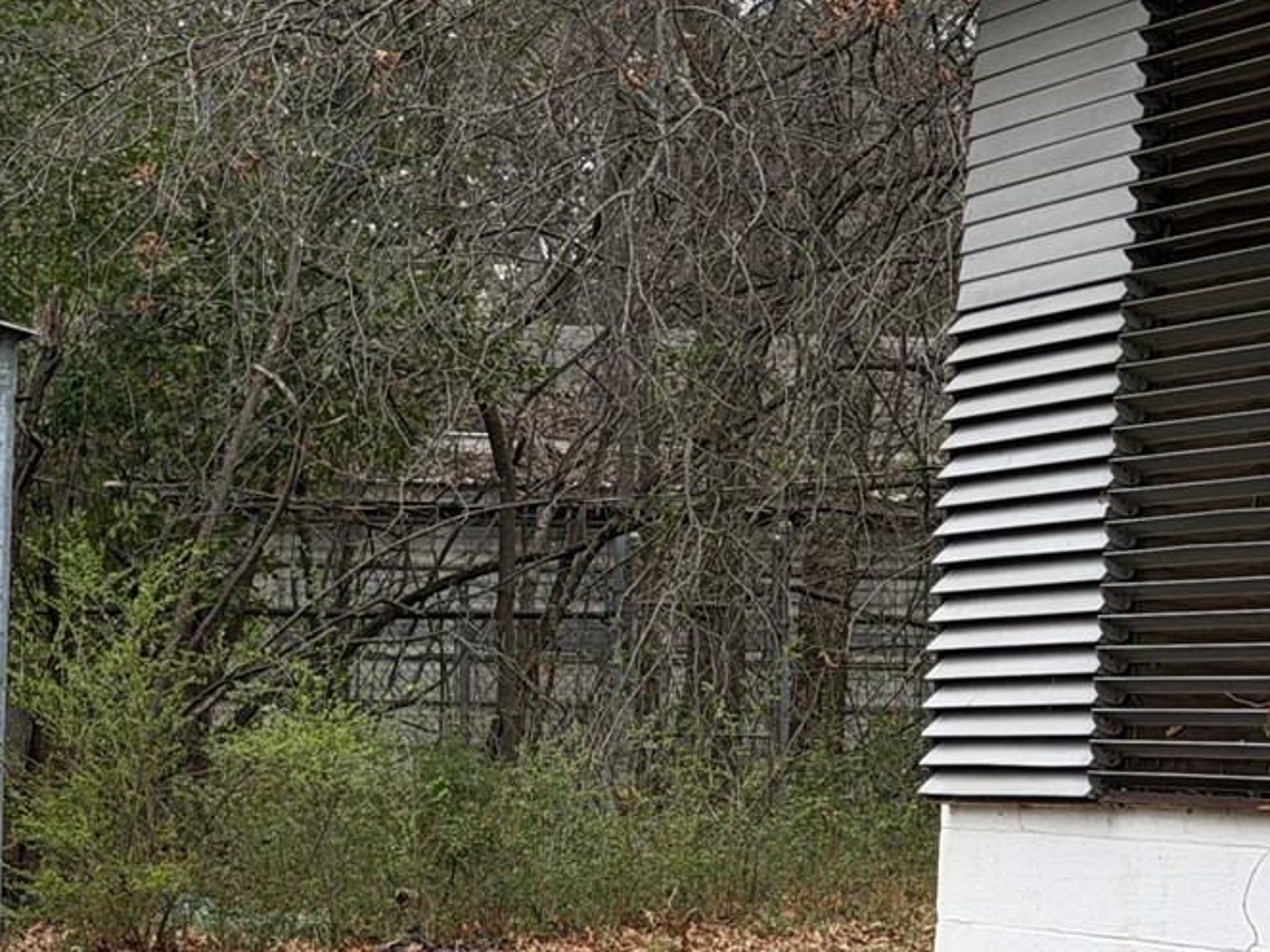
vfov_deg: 10.7
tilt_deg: +0.6
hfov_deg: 13.5
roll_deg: -2.6
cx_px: -496
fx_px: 5099
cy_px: 632
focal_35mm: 139
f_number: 1.78
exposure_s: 1/379
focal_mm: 6.76
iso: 80
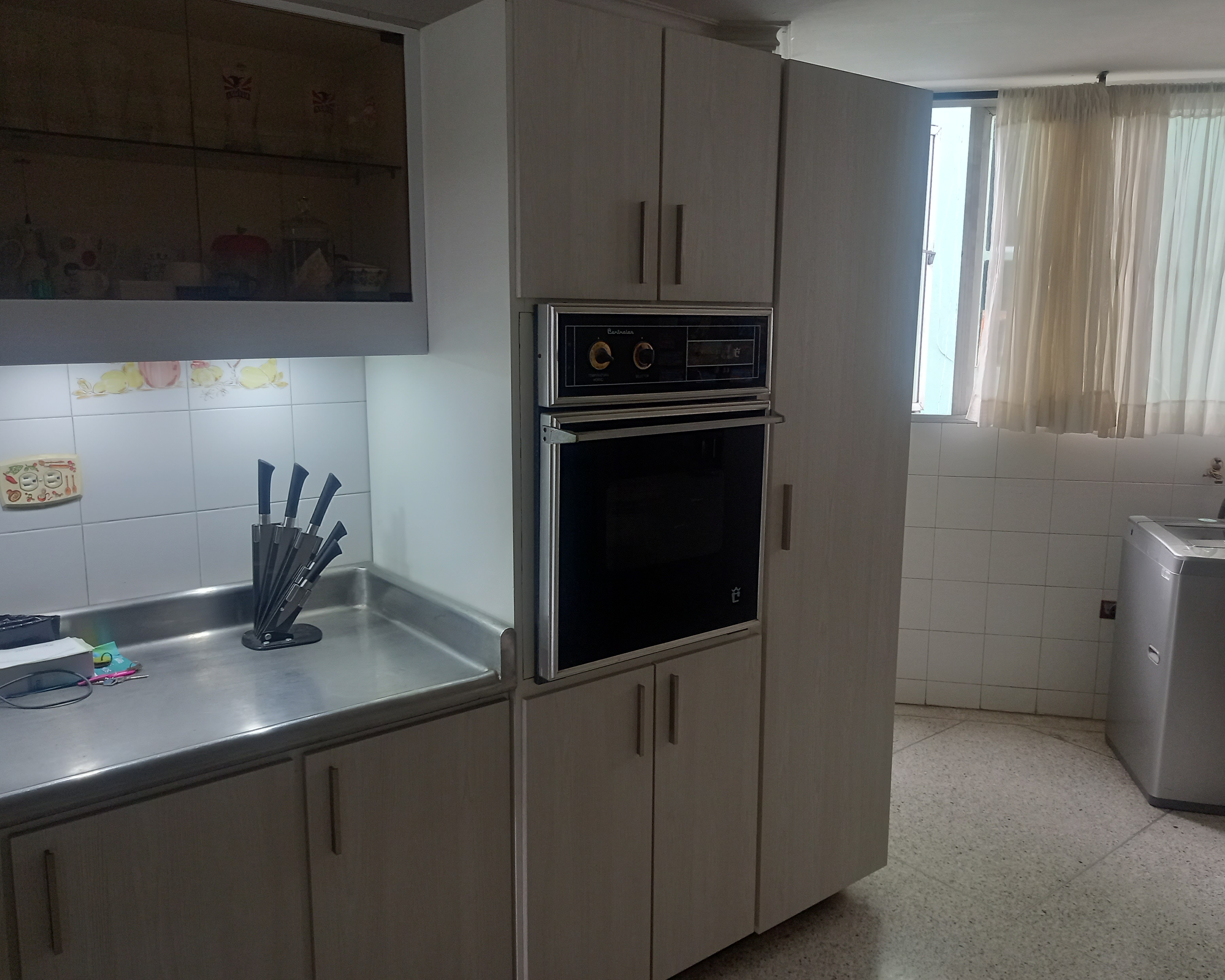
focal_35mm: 27
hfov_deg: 64.1
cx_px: 624
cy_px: 480
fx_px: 979
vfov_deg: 53.2
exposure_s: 1/29
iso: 160
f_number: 2
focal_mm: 4.6
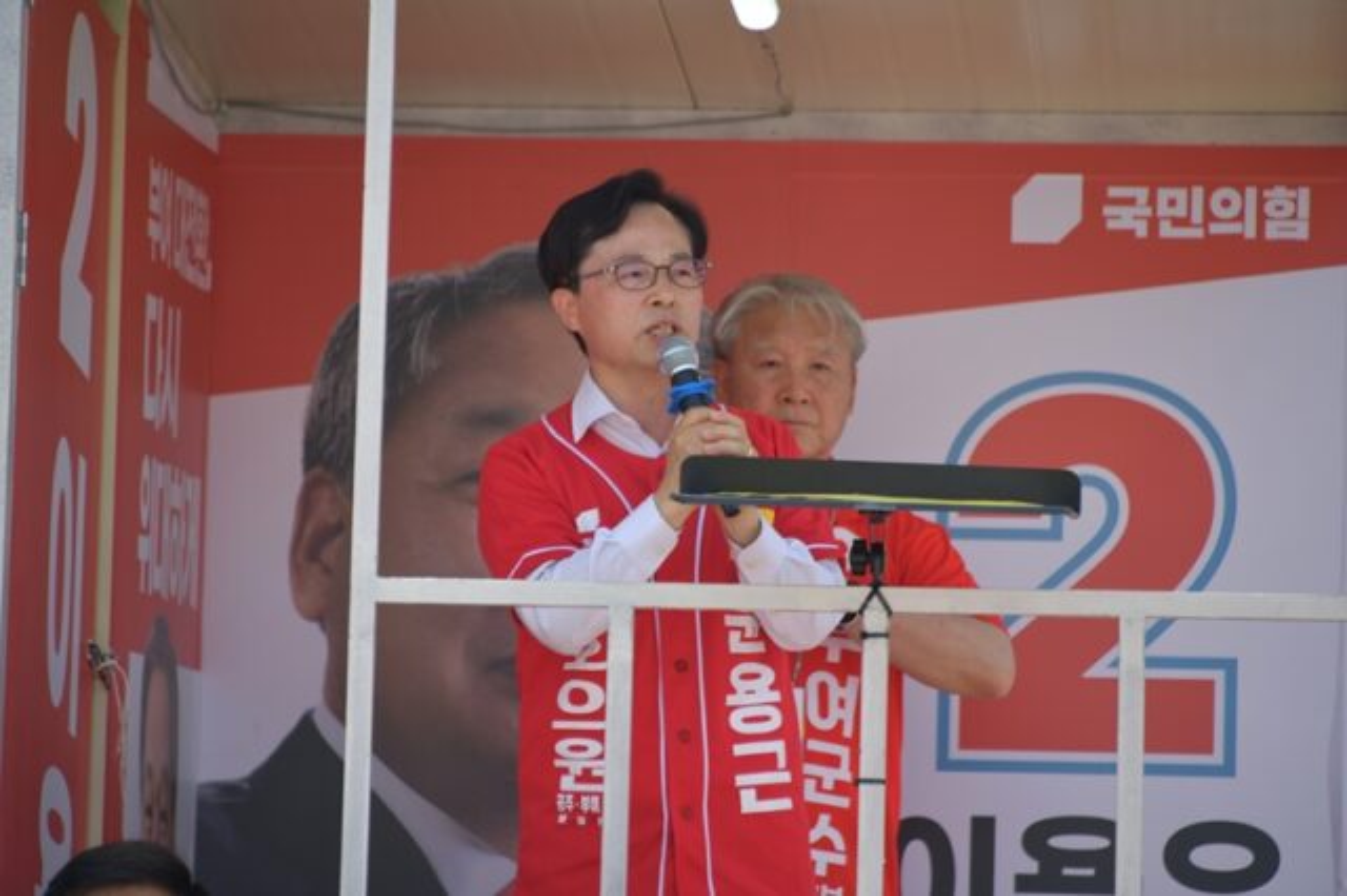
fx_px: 11219
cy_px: 448
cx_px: 674
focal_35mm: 300
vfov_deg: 4.6
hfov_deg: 6.9
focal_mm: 300
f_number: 5.6
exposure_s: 1/200
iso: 100
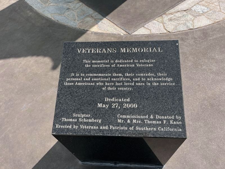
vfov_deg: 53.1
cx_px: 112
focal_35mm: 26
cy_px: 84
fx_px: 169
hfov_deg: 67.3
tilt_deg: -55.1
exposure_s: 1/1721
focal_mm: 5.1
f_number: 1.6
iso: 50
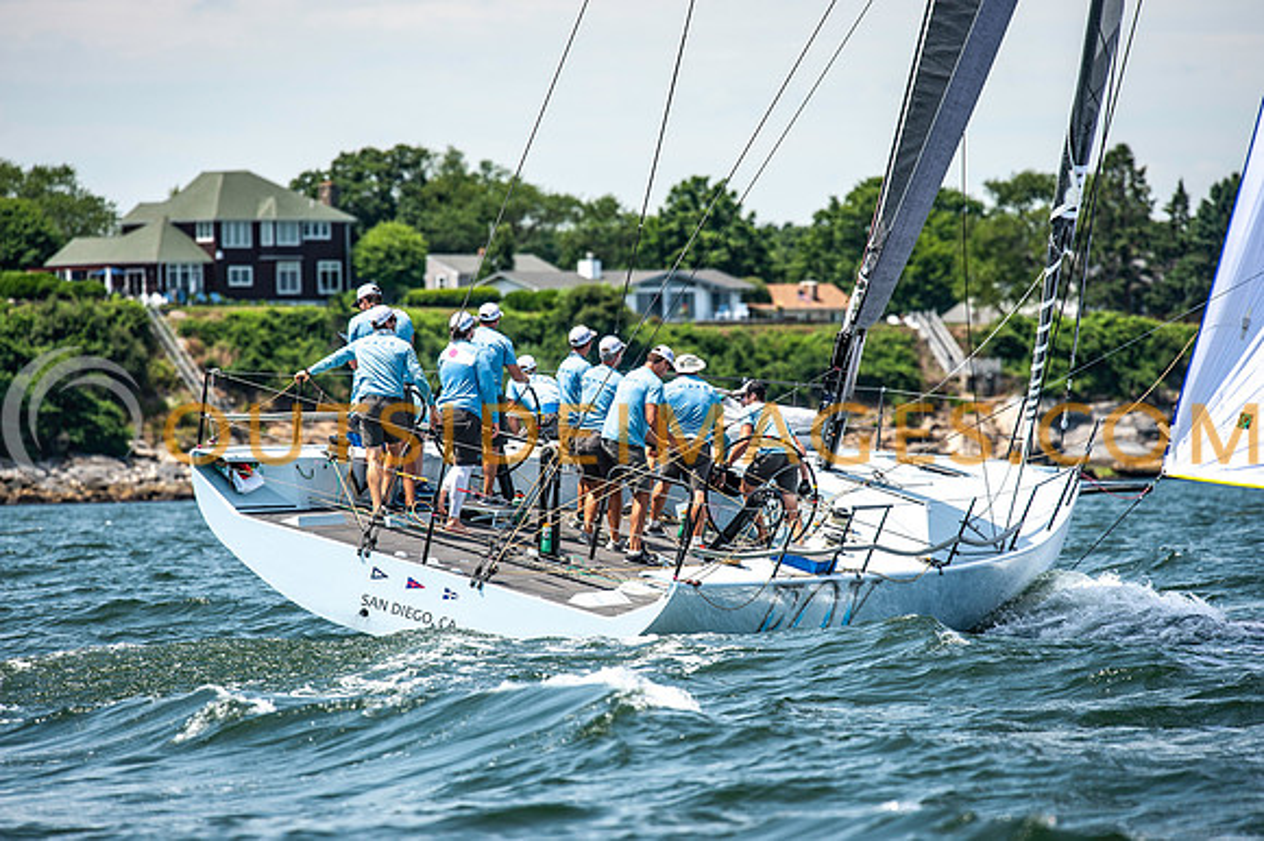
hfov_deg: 6.9
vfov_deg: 4.6
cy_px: 420
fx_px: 10527
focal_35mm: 300
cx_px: 632
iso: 250
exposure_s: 1/1600
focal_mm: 300
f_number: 5.6
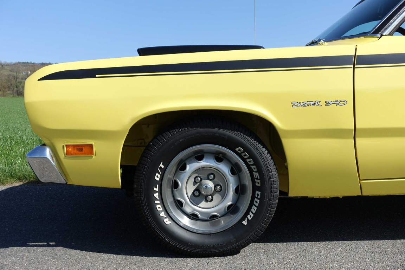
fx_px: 439
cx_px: 202
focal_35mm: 39
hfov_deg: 49.6
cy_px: 135
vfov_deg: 34.2
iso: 125
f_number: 4.5
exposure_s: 1/800
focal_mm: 14.3
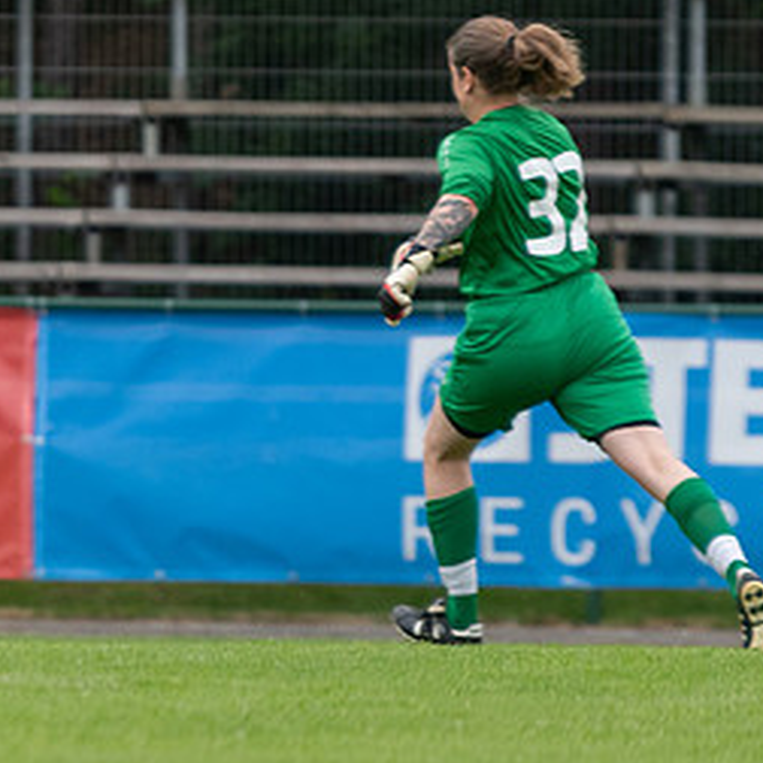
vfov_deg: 1.8
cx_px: -240
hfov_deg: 1.8
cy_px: 310
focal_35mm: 989
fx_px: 24663
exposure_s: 1/1600
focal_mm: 200
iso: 450
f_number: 3.2
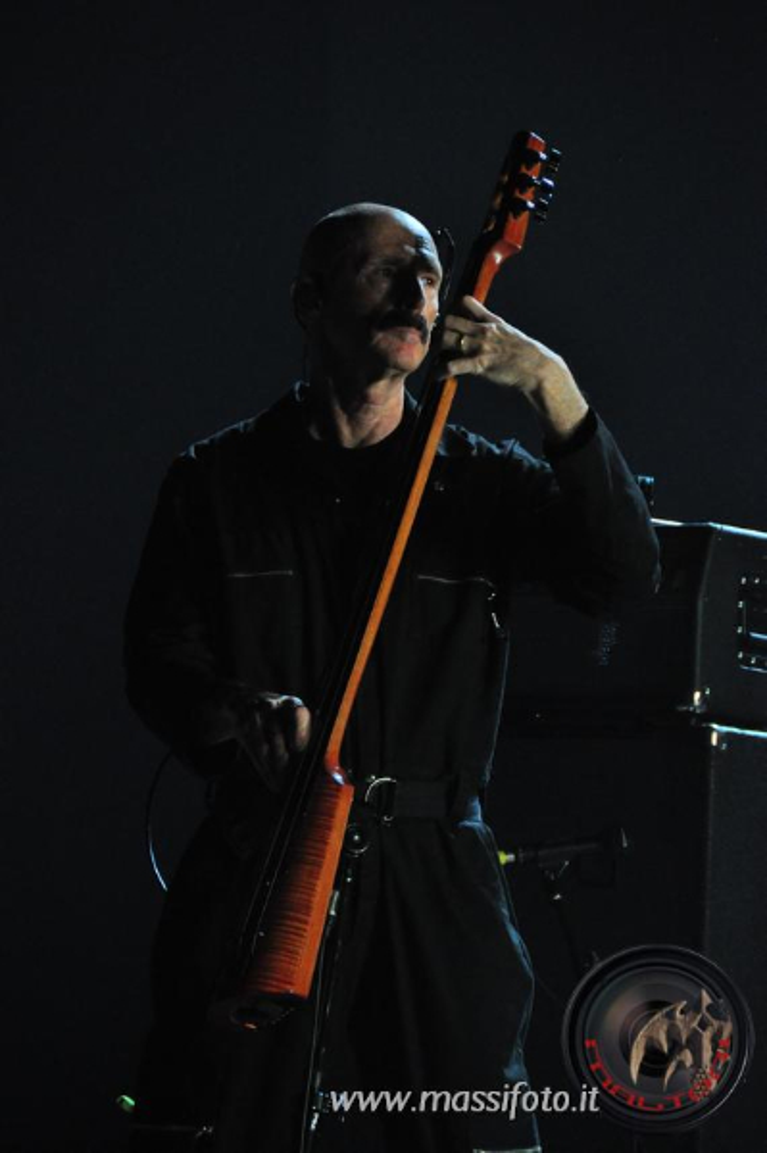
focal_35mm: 300
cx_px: 384
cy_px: 576
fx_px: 9603
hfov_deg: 4.6
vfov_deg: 6.9
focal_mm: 200
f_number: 5.6
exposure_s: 1/180
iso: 3200
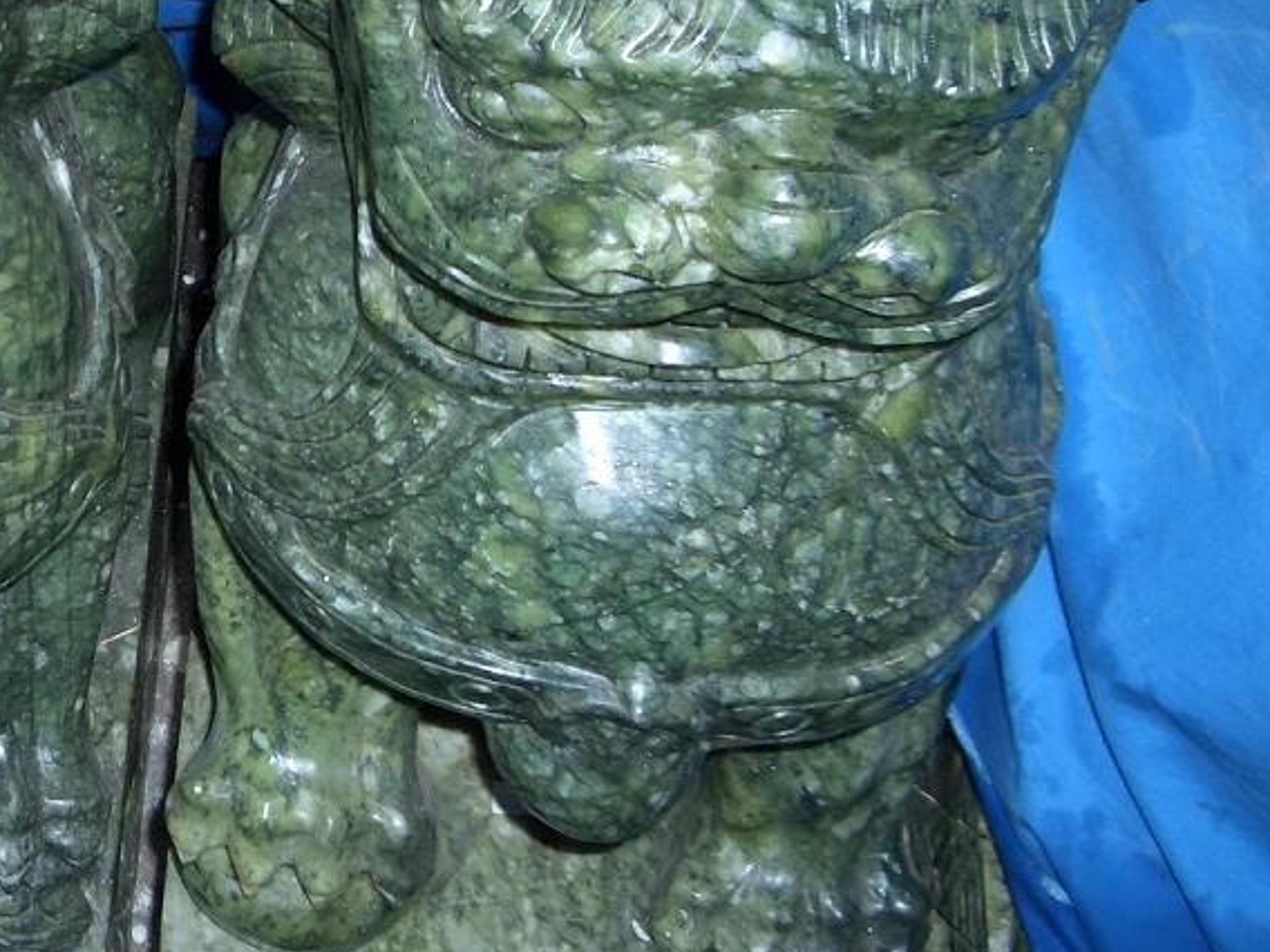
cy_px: 275
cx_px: 116
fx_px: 2531
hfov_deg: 27.1
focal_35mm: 69
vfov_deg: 21.2
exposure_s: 1/60
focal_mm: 5.8
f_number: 2.6
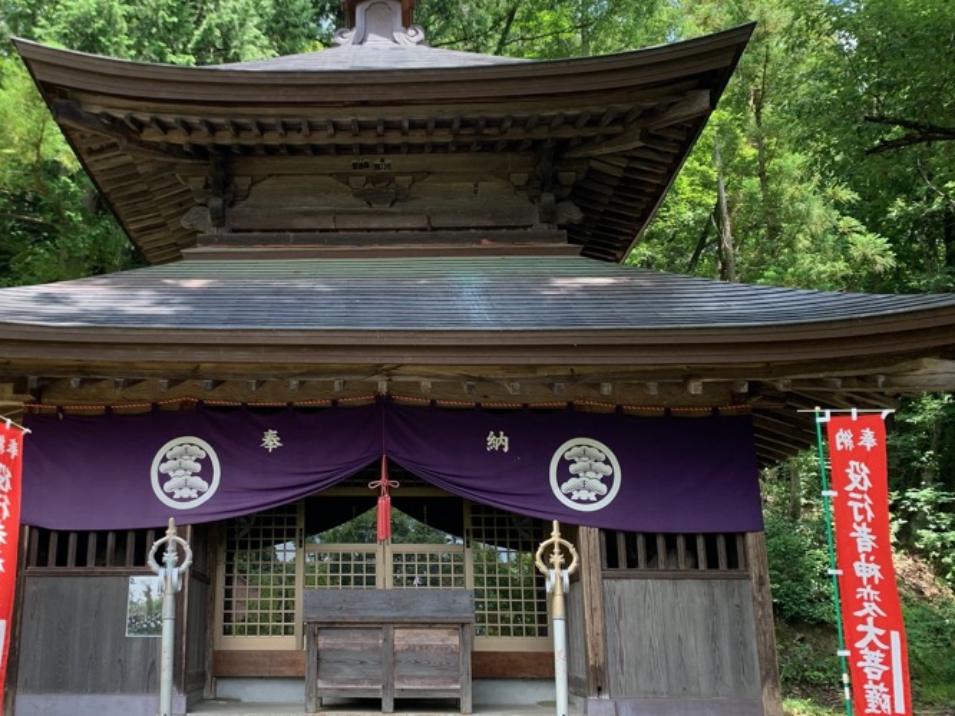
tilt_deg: +17.0
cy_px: 311
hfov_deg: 46.3
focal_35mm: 40
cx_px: 350
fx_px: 1103
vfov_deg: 35.9
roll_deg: -0.8
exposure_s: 1/173
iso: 25
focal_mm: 4.25
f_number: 1.8
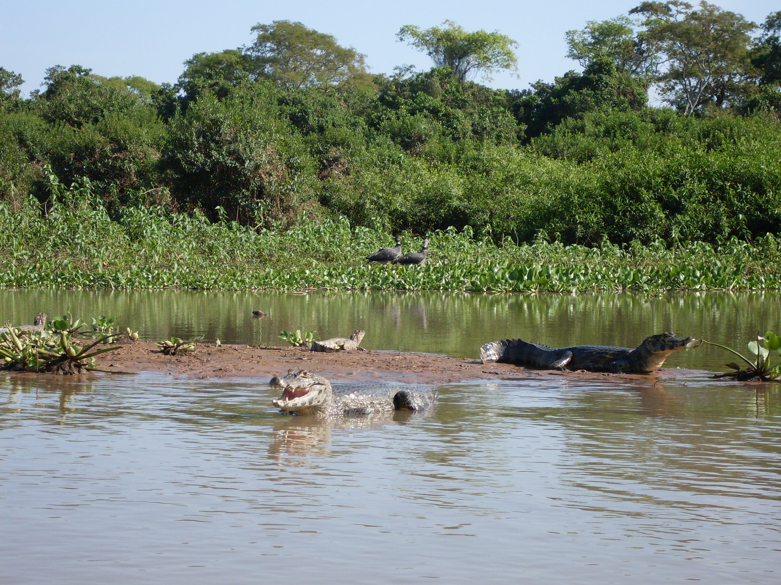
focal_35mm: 114
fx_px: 2572
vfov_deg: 13.0
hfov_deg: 17.3
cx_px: 390
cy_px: 292
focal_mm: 18.9
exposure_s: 1/350
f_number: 5.2
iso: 80
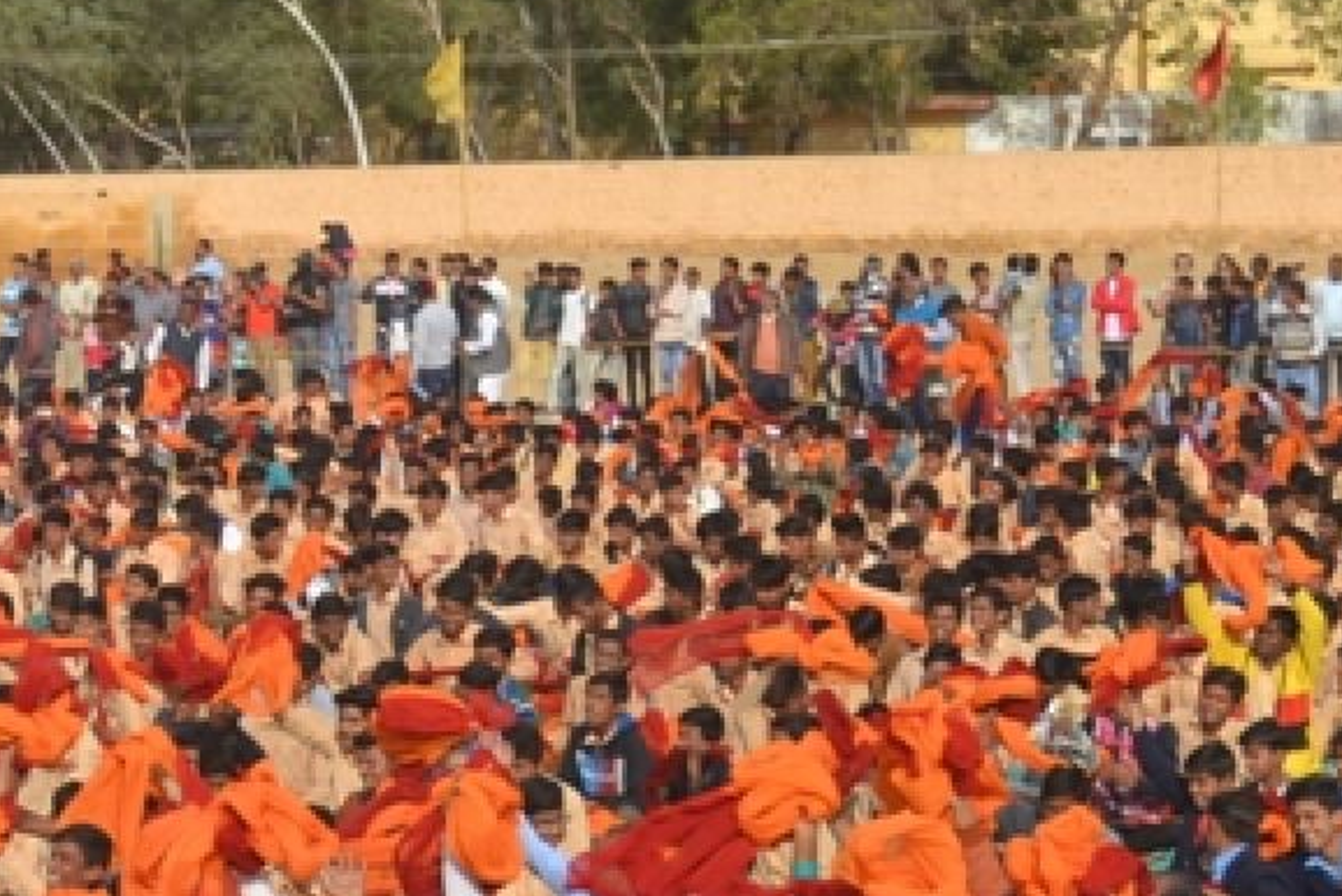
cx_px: -470
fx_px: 6340
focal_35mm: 170
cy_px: 478
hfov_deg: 11.7
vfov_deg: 8.1
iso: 100
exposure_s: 1/250
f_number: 8
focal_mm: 32
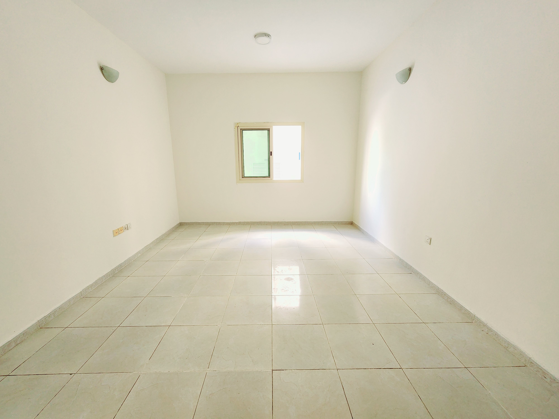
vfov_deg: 89.9
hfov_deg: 106.2
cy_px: 210
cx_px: 280
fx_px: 210
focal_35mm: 13
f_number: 2.2
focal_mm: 2.2
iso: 200
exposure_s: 1/60
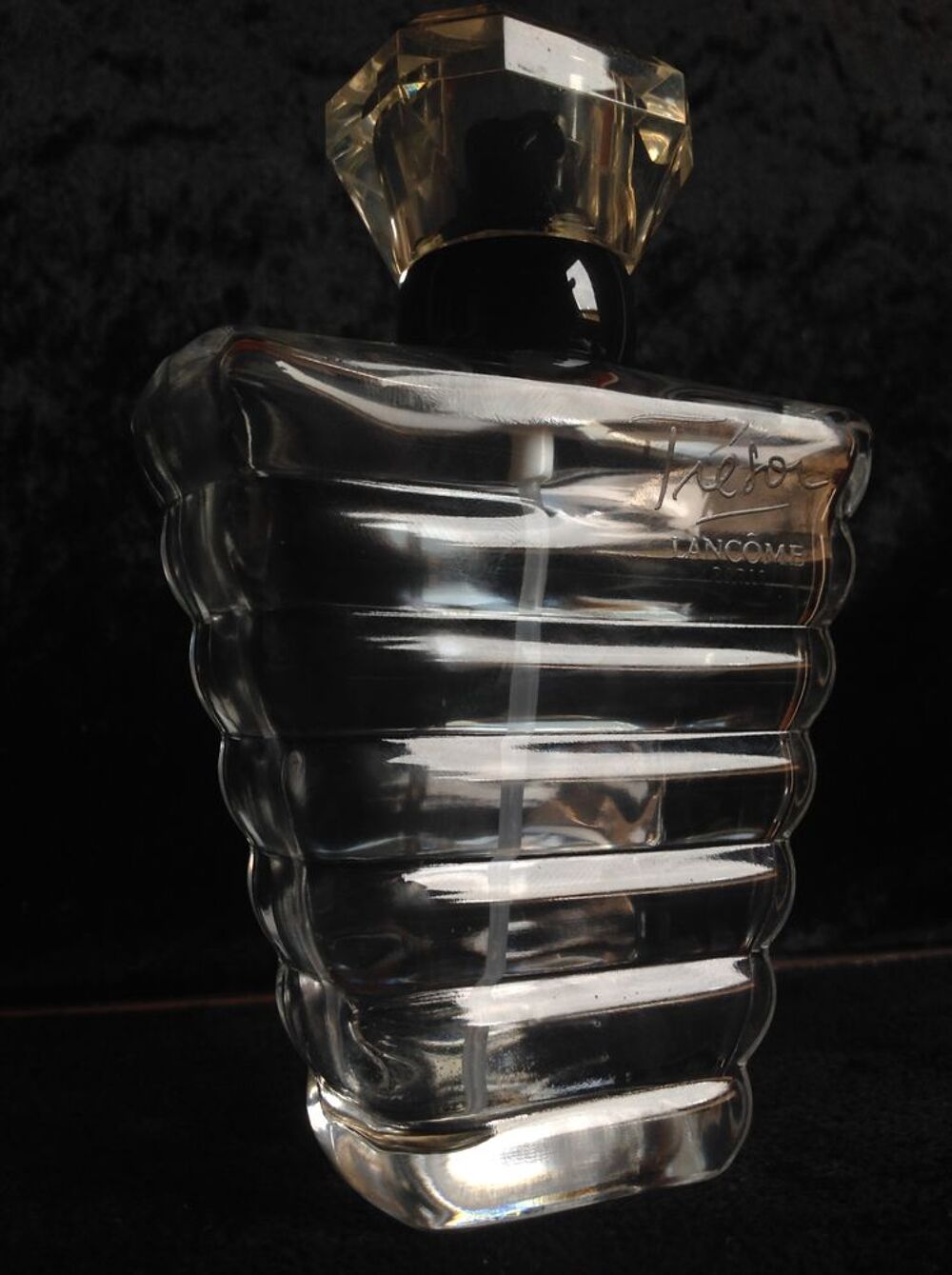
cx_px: 476
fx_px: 1287
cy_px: 638
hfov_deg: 40.6
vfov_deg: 52.7
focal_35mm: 35
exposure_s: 1/20
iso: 50
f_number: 2.4
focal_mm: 4.28
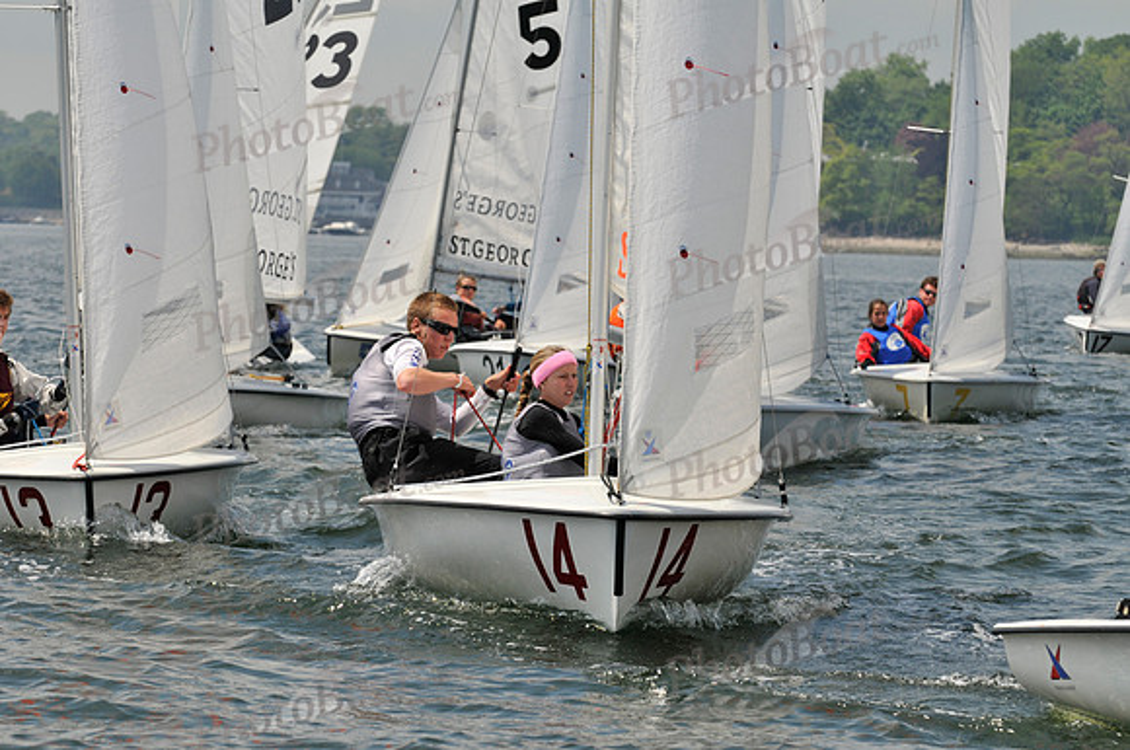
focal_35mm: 202
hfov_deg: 10.2
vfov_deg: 6.8
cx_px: 565
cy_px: 375
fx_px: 6347
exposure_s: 1/1000
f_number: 8
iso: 200
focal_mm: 135
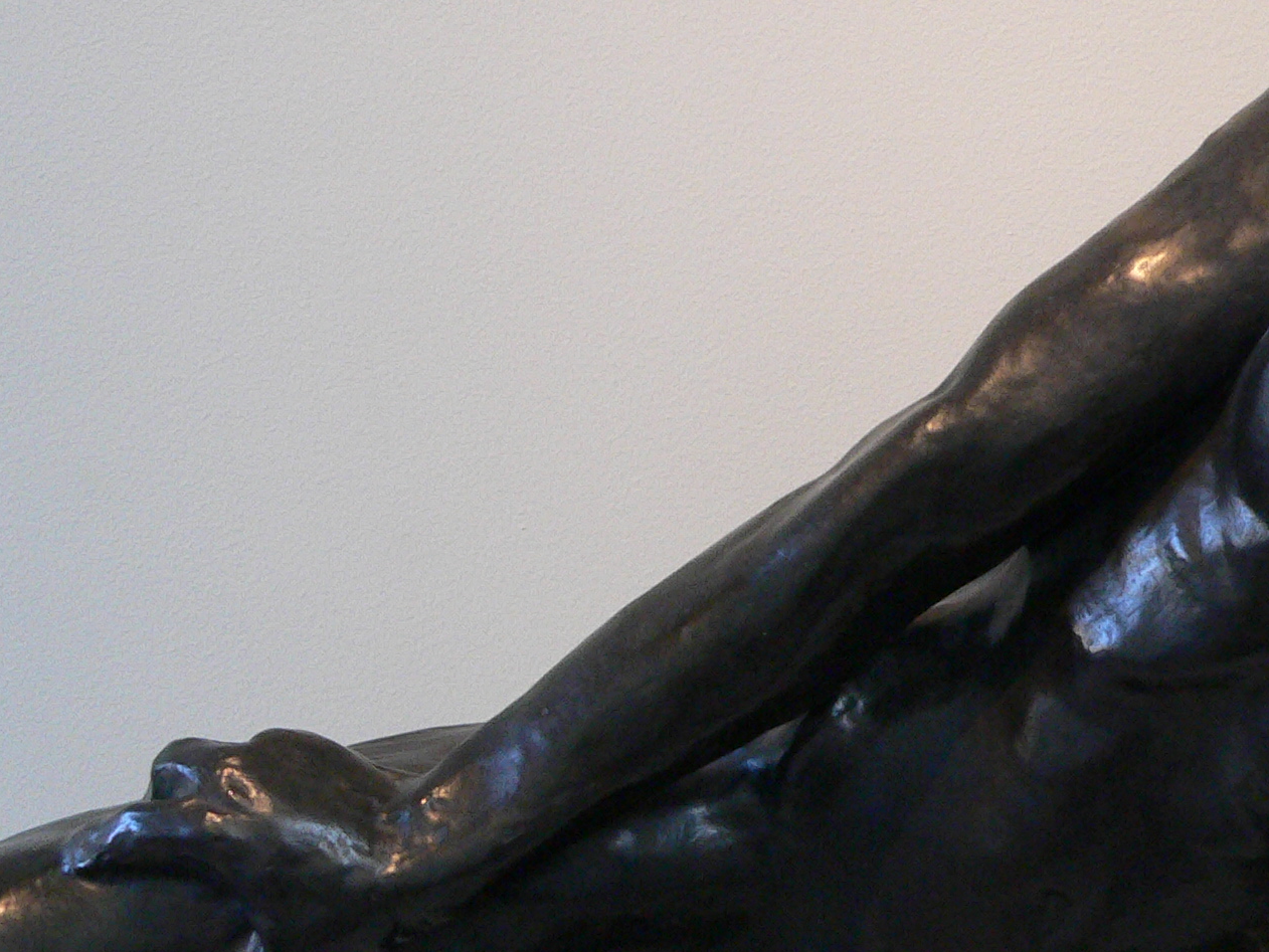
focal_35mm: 73
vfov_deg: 20.1
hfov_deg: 26.4
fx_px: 2677
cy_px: 619
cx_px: 895
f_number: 2.8
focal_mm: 6
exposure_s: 1/40
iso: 200
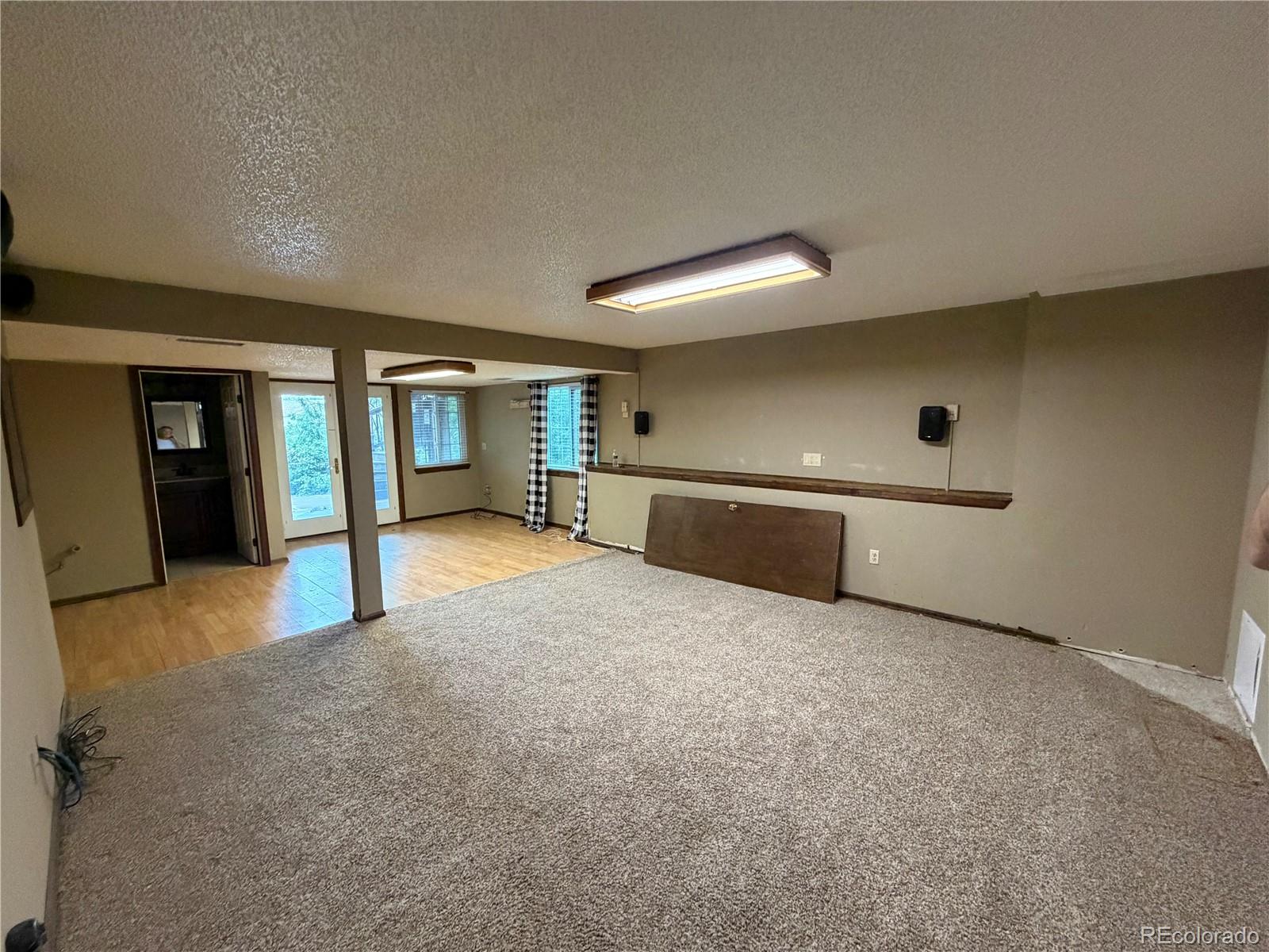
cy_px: 476
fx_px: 513
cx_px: 634
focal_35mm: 14
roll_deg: +1.0
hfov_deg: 102.1
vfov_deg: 85.7
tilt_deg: -7.2
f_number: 2.2
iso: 500
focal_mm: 2.22
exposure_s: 1/60
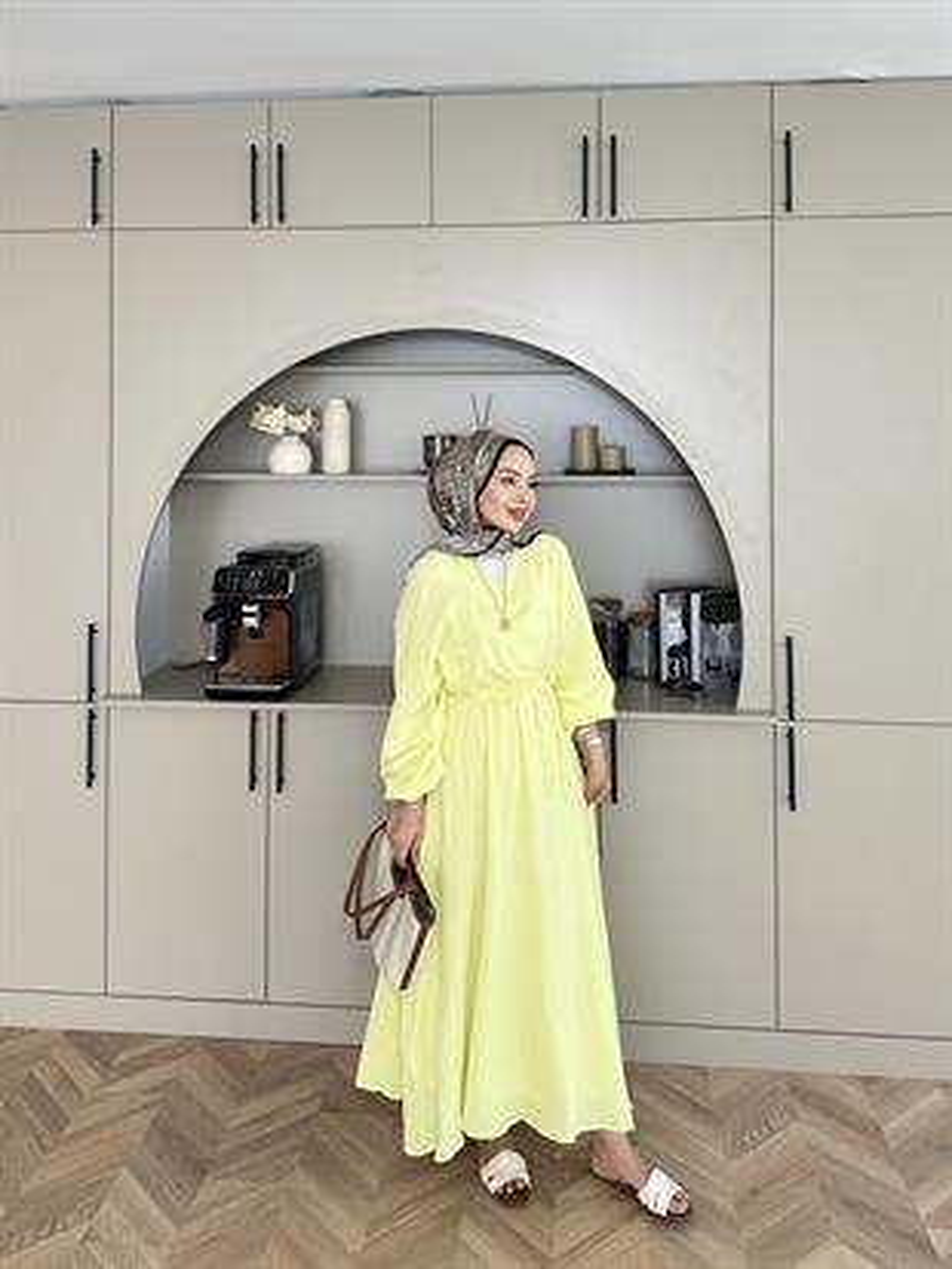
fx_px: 880
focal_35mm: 24
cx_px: 476
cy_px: 634
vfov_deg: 71.6
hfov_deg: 56.8
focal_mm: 6.86
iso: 80
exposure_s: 1/121
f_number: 1.78
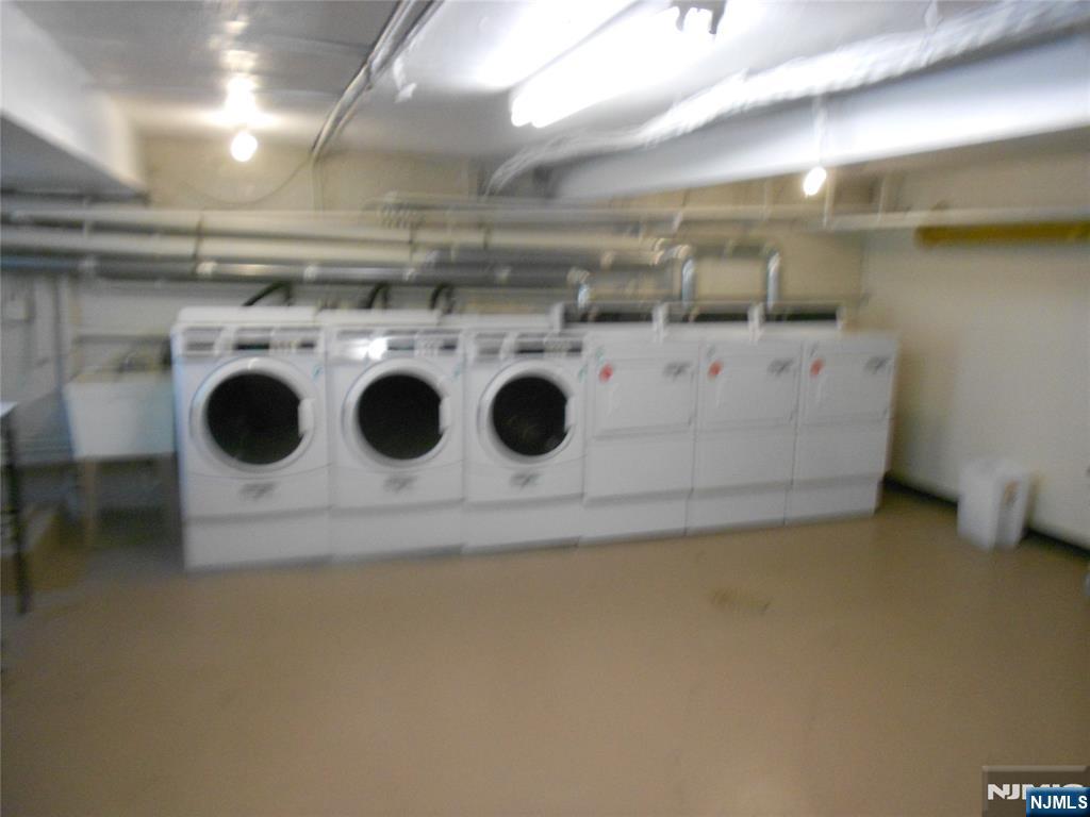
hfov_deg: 67.3
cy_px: 408
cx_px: 545
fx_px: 819
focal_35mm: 26
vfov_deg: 53.1
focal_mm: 4.6
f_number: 3.2
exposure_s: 1/30
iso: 320
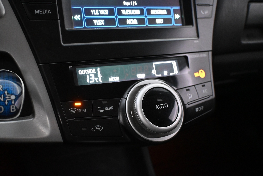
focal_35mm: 33
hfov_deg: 57.2
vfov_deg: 40.0
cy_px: 88
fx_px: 241
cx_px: 132
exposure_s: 1/60
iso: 5600
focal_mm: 22
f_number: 4
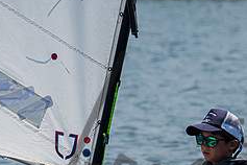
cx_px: 238
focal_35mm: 981
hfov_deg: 2.1
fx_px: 6730
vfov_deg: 1.4
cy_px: 166
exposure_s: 1/1250
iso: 320
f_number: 8
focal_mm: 300
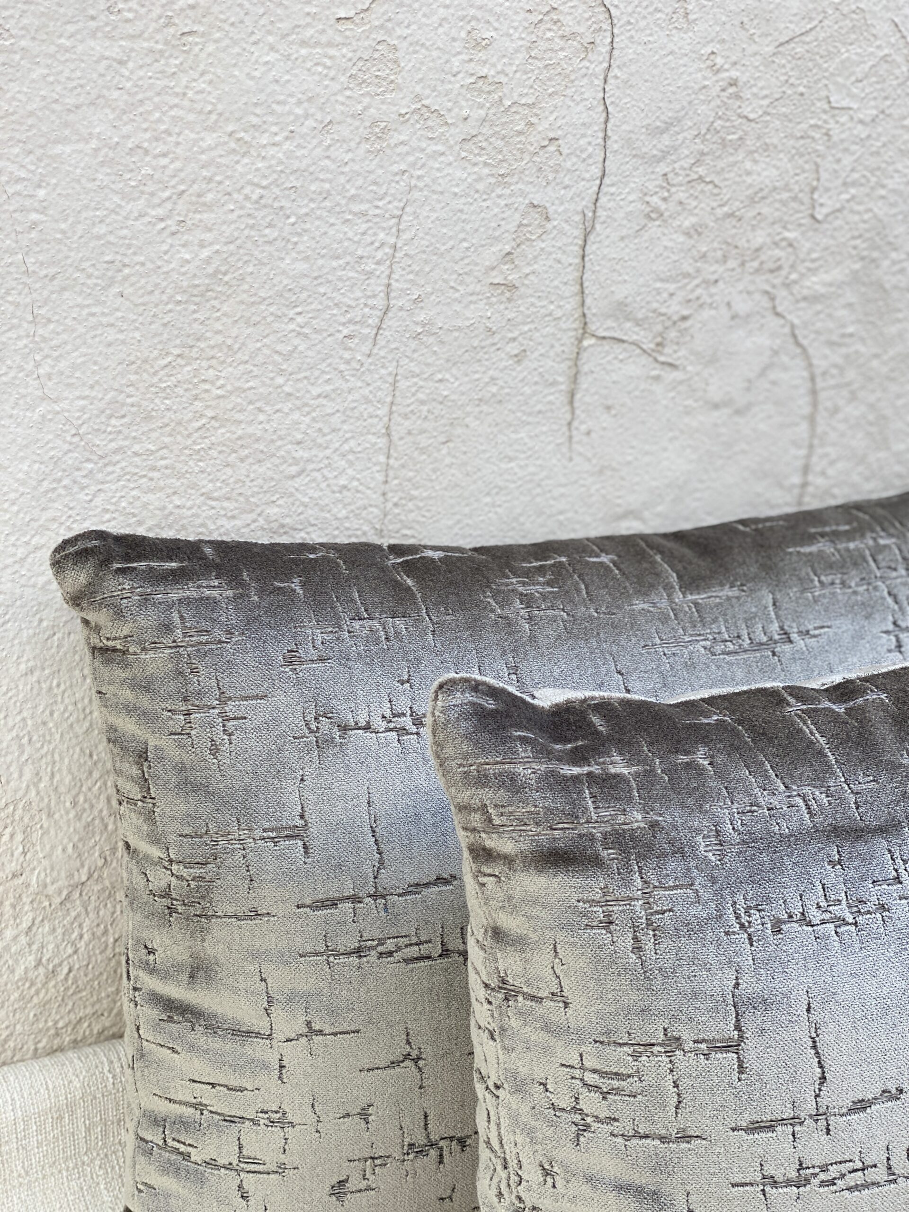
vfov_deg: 36.8
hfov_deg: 28.0
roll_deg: -6.9
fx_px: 1821
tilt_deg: -22.7
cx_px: 454
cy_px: 606
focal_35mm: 52
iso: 20
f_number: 2
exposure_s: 1/122
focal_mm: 6
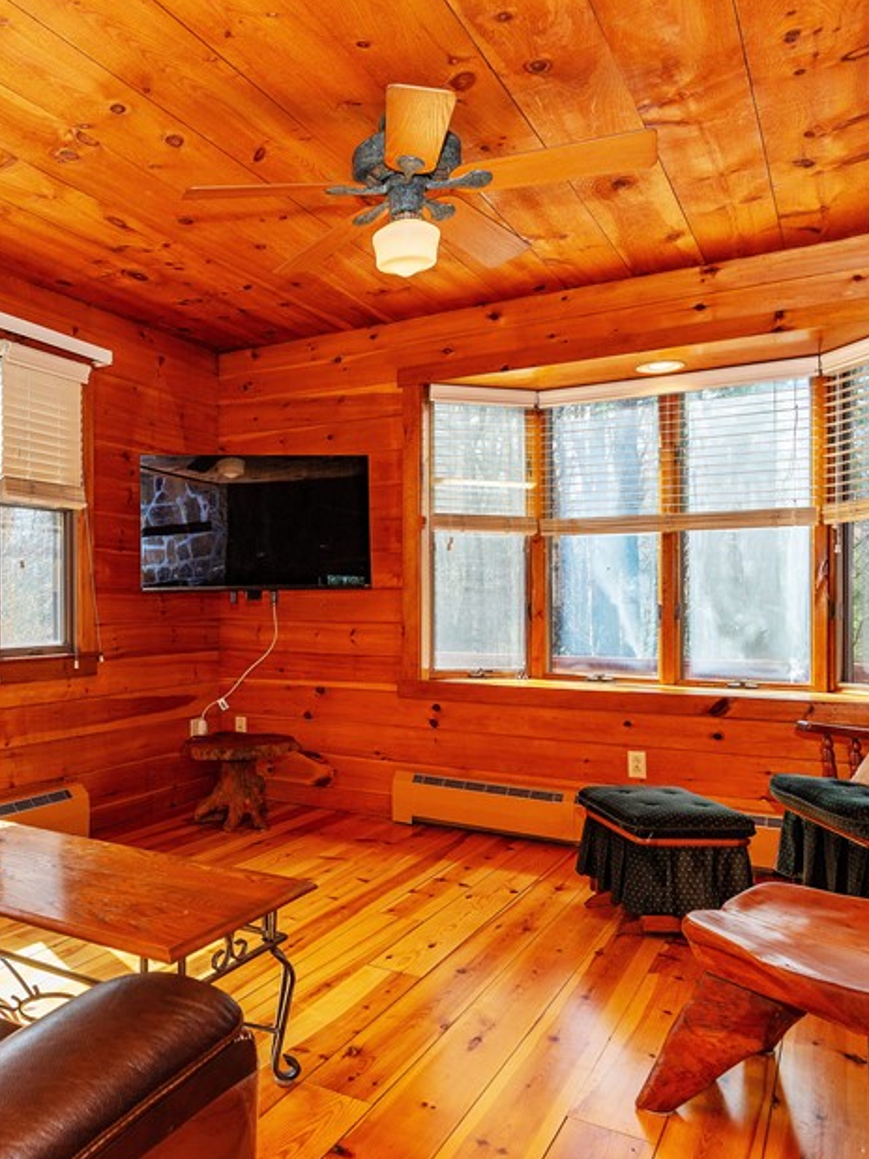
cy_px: 601
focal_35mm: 27
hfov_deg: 48.9
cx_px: 199
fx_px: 904
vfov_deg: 65.3
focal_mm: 16
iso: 320
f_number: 4.5
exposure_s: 1/200
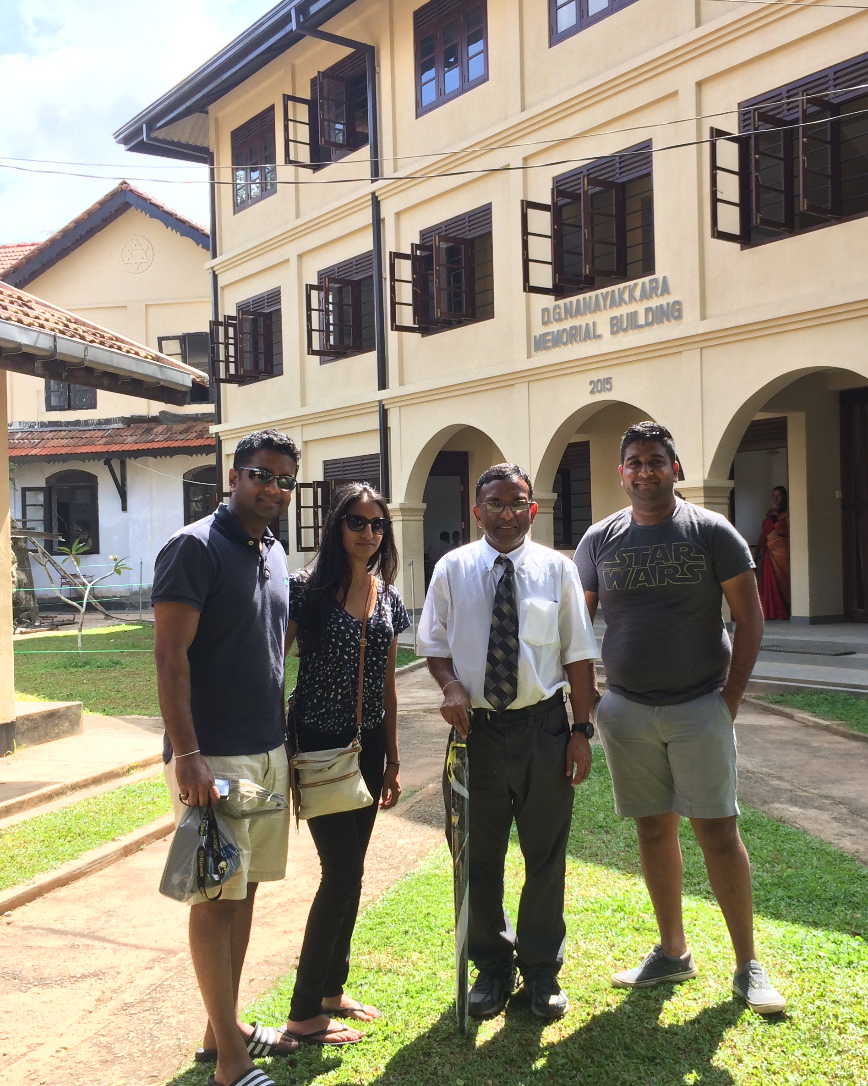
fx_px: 1252
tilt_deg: +0.0
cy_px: 553
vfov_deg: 46.8
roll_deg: +0.1
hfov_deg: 38.1
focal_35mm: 39
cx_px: 523
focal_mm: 4.15
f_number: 2.2
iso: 32
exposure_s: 1/456
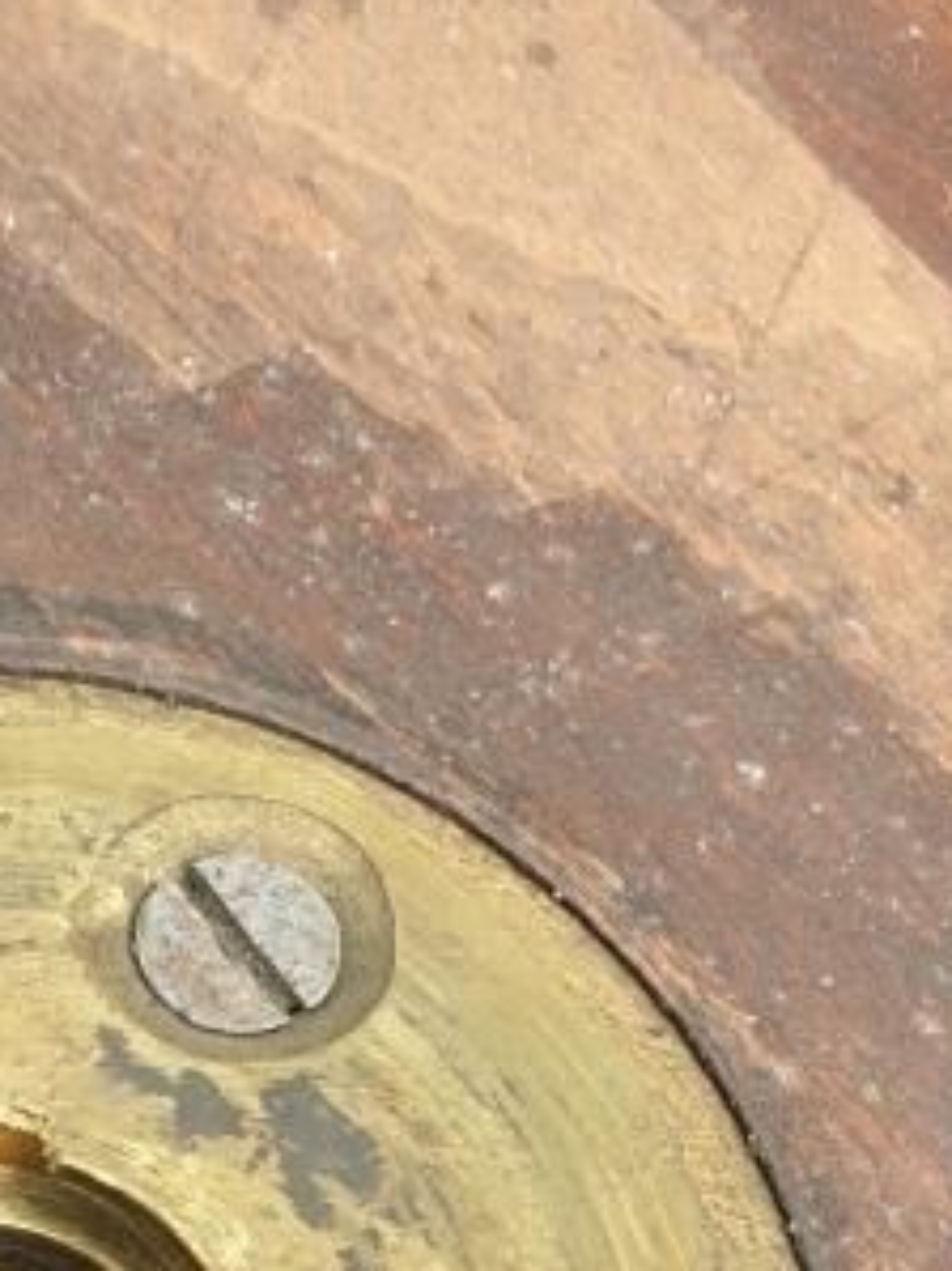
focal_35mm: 89
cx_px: -149
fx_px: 3266
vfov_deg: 21.1
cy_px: 1339
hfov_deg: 16.0
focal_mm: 4.3
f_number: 2.4
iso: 50
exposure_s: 1/136
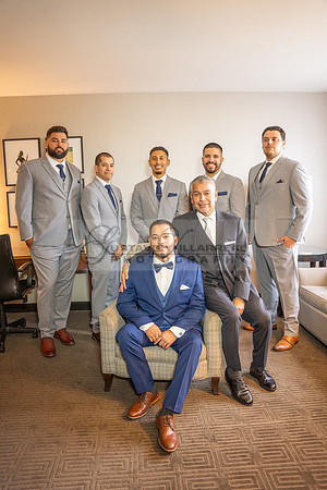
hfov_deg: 50.6
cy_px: 245
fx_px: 346
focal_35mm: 25
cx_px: 164
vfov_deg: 70.7
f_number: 2.8
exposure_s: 1/80
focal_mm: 25.4
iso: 800
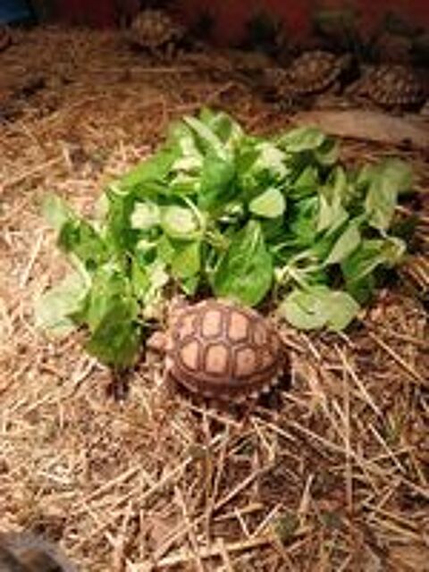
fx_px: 397
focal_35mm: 24
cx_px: 214
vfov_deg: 71.6
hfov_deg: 56.8
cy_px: 286
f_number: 1.7
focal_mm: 5.24
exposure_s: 1/100
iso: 500
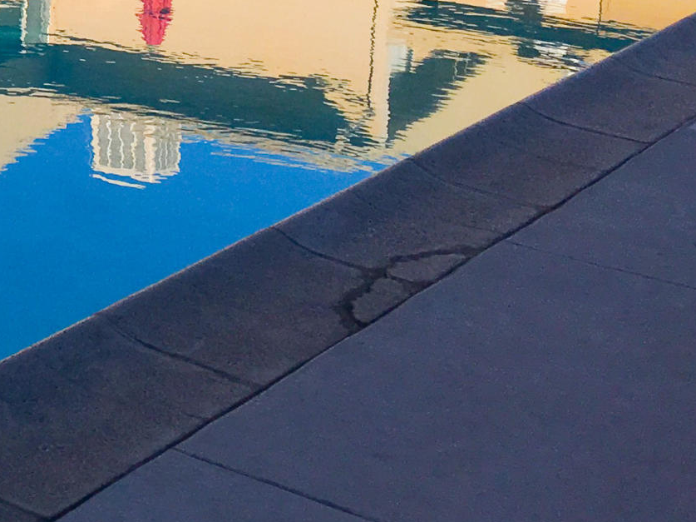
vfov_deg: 13.8
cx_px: -407
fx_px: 2090
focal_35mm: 104
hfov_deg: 16.8
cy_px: -130
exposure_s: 1/2198
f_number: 2.2
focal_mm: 4.15
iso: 25
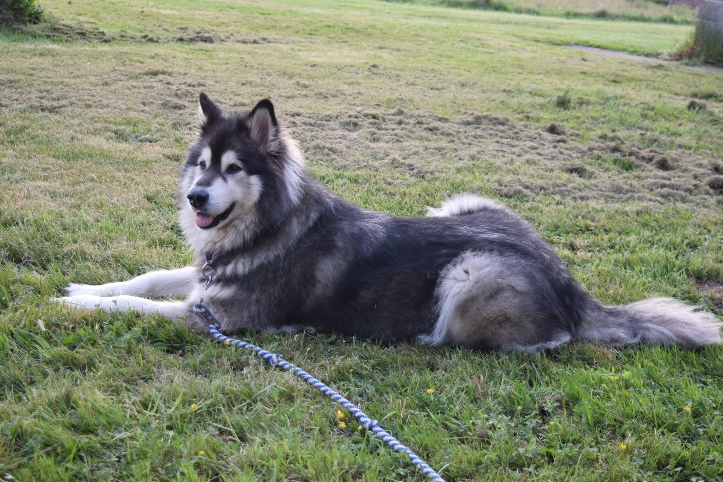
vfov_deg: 23.8
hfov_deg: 35.1
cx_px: 362
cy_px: 241
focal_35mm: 57
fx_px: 1145
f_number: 5
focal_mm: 38
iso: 400
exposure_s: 1/100
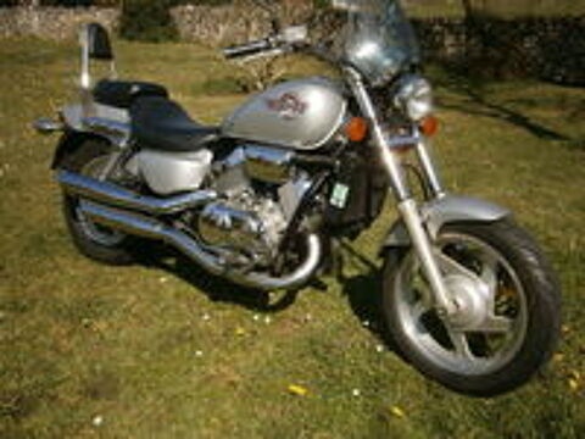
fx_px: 608
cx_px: 292
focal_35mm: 36
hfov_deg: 51.4
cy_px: 220
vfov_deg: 39.7
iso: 80
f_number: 3.1
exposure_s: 1/2000
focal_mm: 6.4
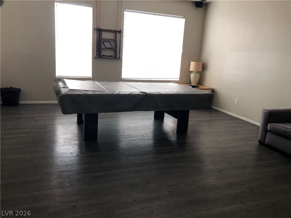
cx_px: 146
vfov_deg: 49.7
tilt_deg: -13.6
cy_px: 109
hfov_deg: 63.4
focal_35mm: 28
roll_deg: -3.1
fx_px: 235
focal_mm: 3.99
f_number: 1.8
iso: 40
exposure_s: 1/20
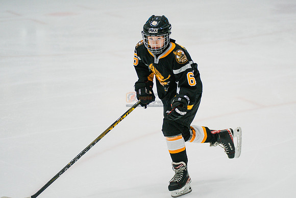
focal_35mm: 148
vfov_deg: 9.3
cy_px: 76
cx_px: 182
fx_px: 1213
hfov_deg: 13.9
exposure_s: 1/1600
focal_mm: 120
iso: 3200
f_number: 3.2
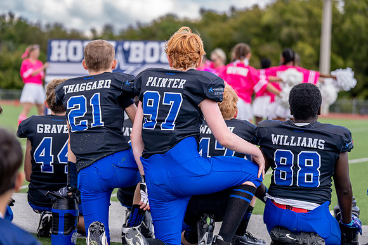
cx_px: 176
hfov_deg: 21.5
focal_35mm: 95
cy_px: 111
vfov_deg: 14.4
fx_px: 968
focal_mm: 86
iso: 320
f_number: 2.8
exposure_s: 1/1600
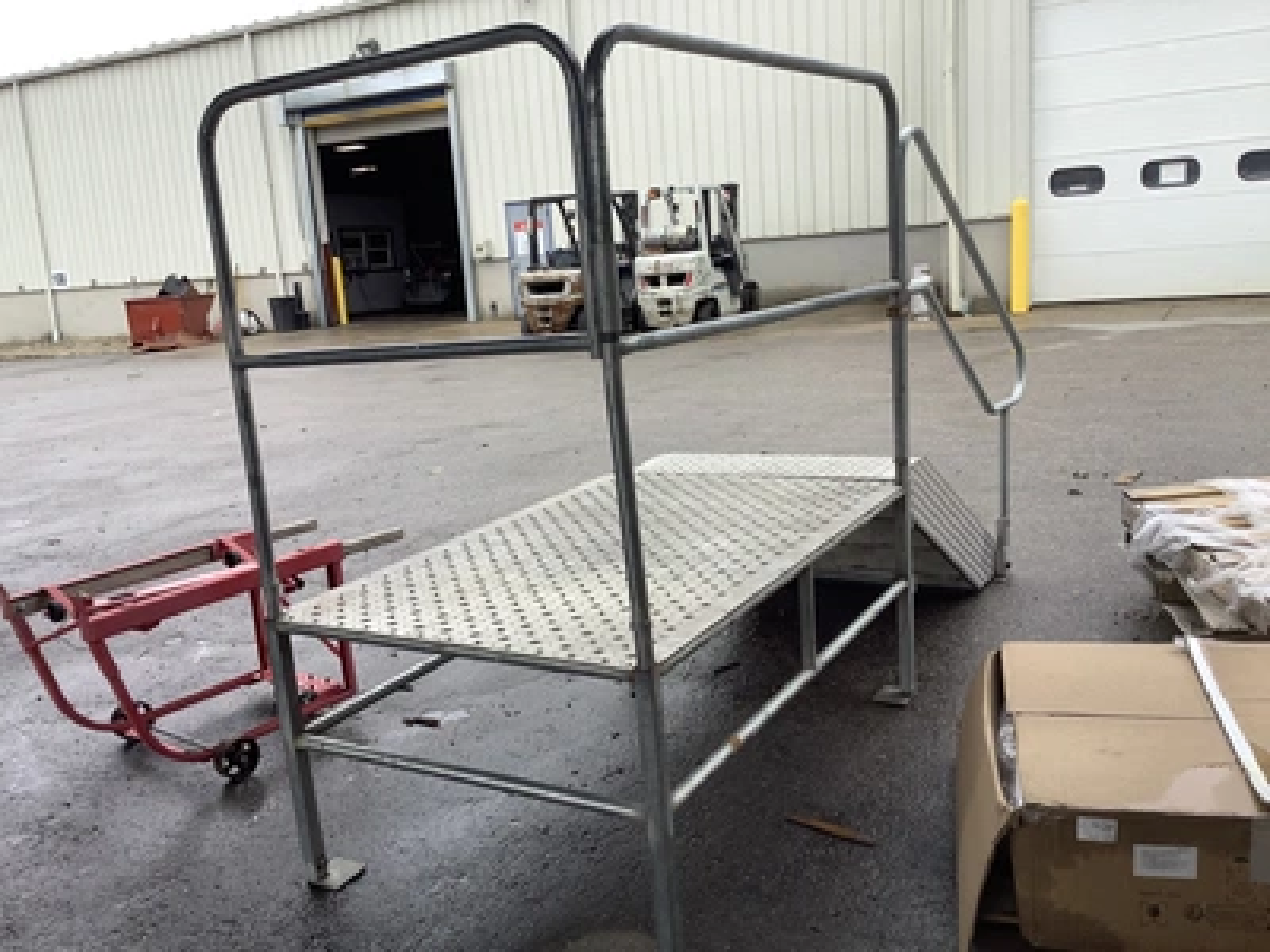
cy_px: 476
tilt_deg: -12.3
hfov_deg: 58.4
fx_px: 1137
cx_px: 635
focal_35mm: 31
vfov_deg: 45.4
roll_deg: +3.6
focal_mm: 3.3
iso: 25
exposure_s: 1/436
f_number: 2.4
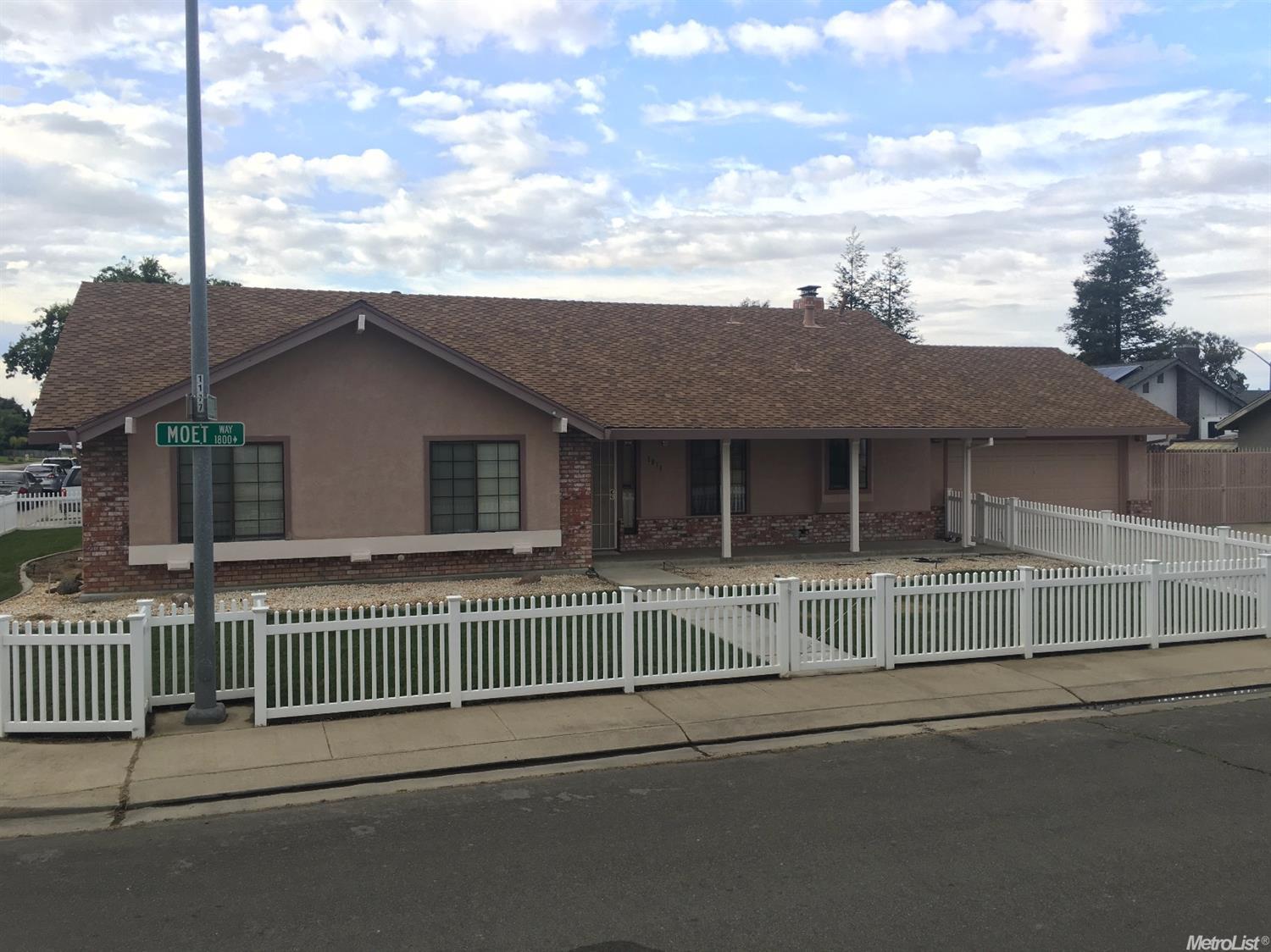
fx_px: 1064
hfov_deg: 61.7
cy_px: 476
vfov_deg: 48.2
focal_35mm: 29
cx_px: 636
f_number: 2.2
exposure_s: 1/346
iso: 25
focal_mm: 4.15
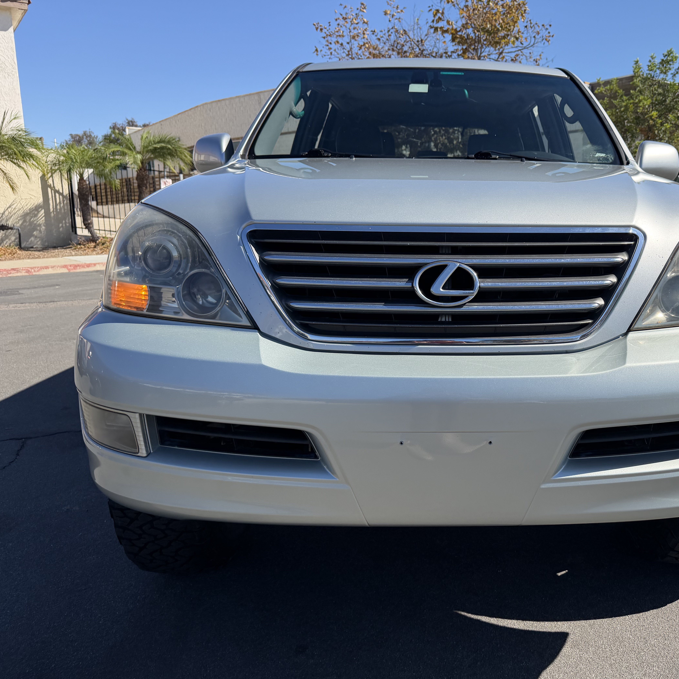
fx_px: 644
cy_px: 345
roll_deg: +0.7
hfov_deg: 54.6
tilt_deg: -10.4
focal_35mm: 29
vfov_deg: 55.6
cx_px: 447
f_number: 1.78
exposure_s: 1/4673
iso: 100
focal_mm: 6.76
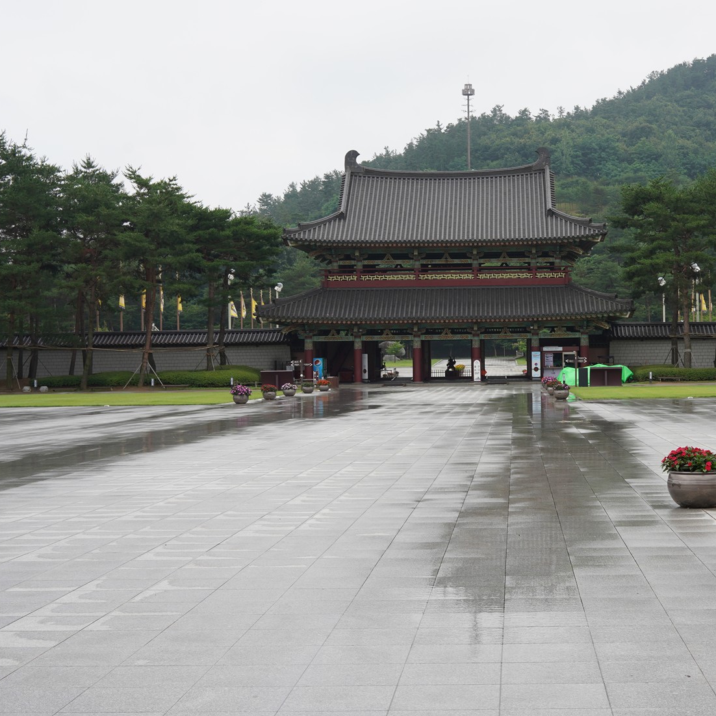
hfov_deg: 30.9
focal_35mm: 54
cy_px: 370
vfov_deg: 31.6
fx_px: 1264
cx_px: 567
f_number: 10
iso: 200
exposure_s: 1/80
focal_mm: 35
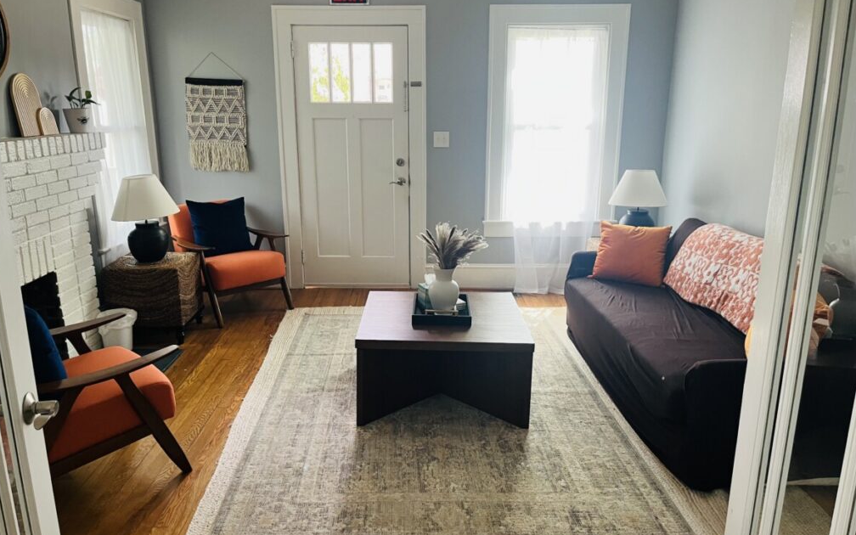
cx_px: 422
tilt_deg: -15.5
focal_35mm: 28
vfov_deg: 44.5
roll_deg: +0.4
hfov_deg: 66.5
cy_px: 275
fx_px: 653
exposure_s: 1/80
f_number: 1.6
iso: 125
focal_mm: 5.1
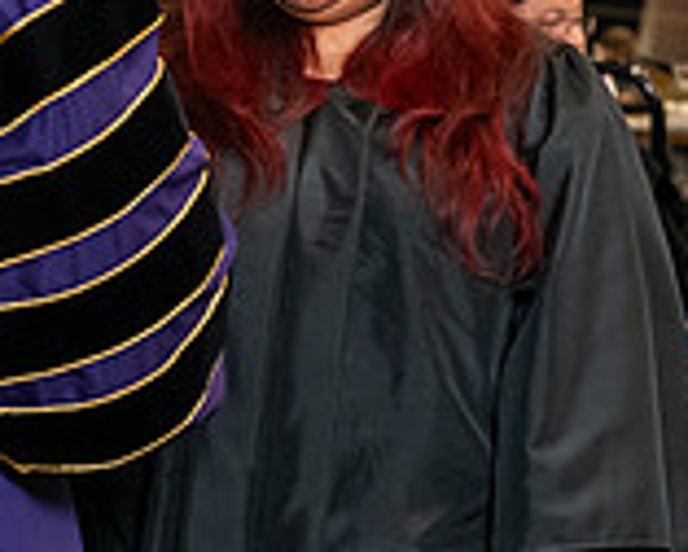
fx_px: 4934
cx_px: 48
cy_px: 33
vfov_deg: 6.4
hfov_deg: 7.9
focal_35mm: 242
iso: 2500
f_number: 5
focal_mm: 70
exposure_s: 1/200
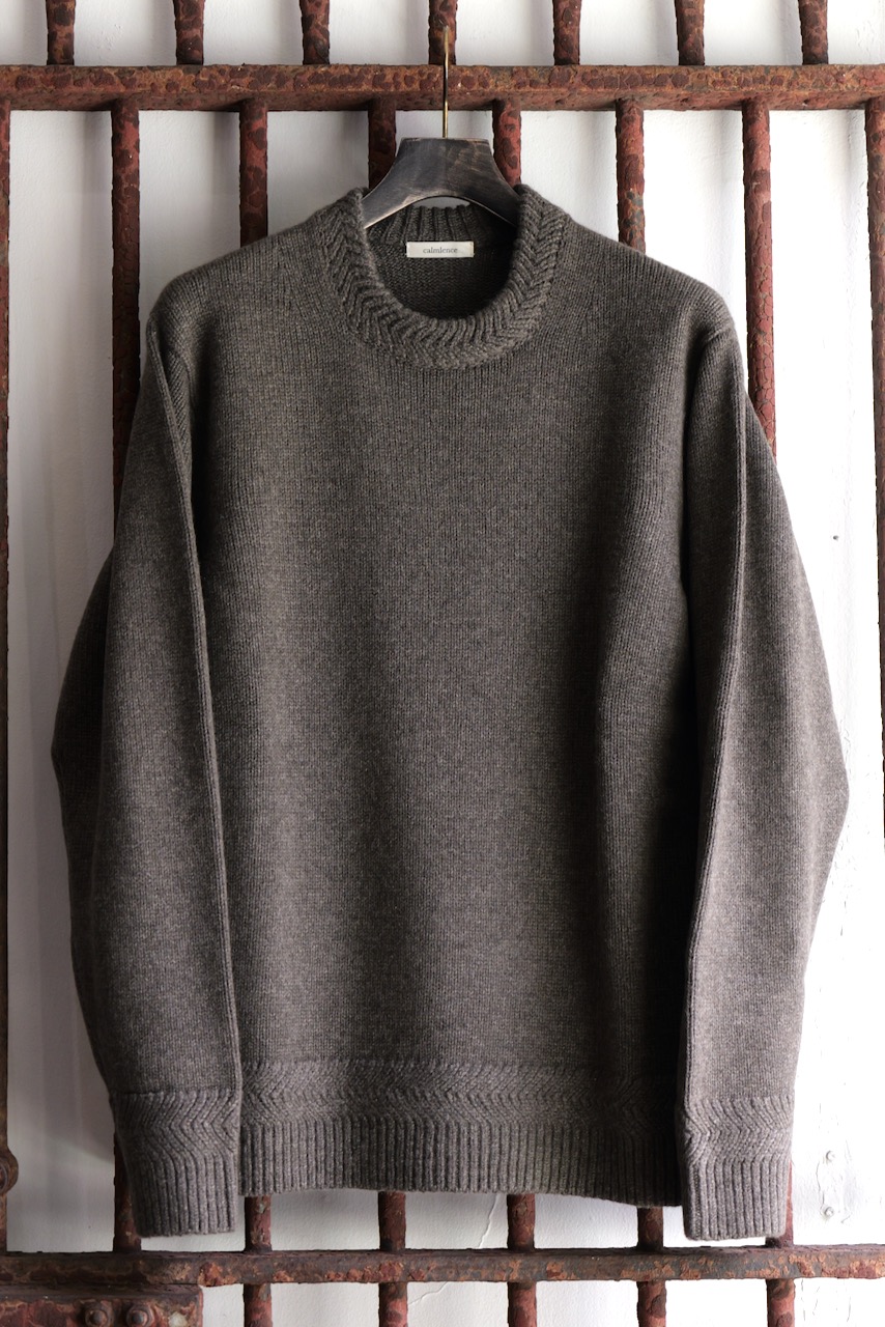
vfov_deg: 33.4
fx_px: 2211
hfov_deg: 22.6
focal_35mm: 60
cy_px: 664
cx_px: 442
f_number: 5.6
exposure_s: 1/60
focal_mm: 60
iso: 1000
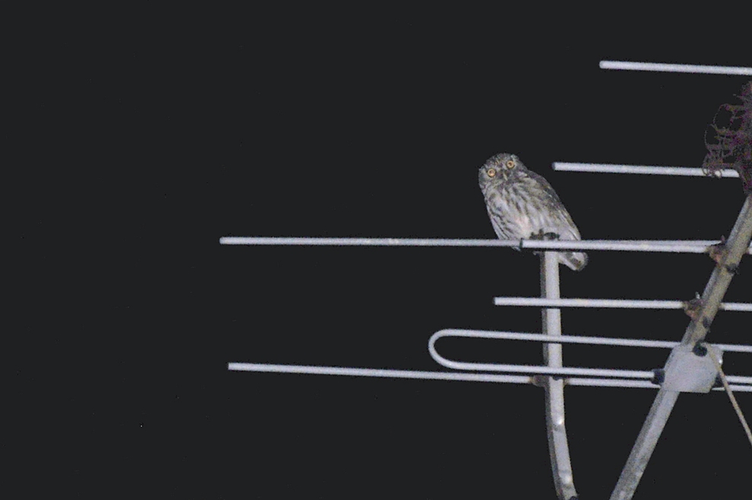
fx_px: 3287
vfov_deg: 8.7
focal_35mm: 158
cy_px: 250
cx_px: 376
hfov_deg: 13.1
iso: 200
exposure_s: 1/60
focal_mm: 105
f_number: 5.6
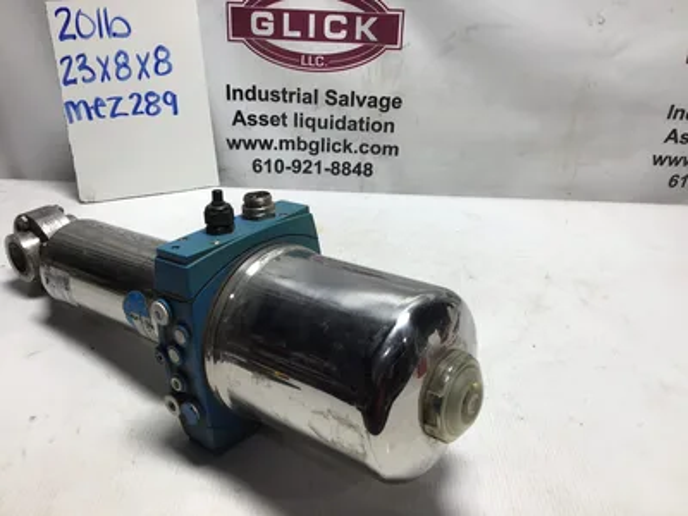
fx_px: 616
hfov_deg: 58.4
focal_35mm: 31
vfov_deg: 45.4
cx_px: 344
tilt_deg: -27.4
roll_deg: -3.6
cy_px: 258
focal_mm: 3.3
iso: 25
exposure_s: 1/120
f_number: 2.4
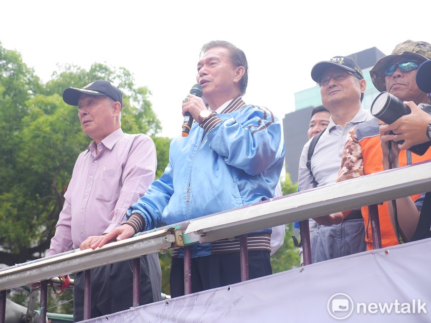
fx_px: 871
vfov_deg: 21.0
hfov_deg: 27.8
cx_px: 216
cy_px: 162
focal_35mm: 70
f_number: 2.8
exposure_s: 1/400
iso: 250
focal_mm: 35
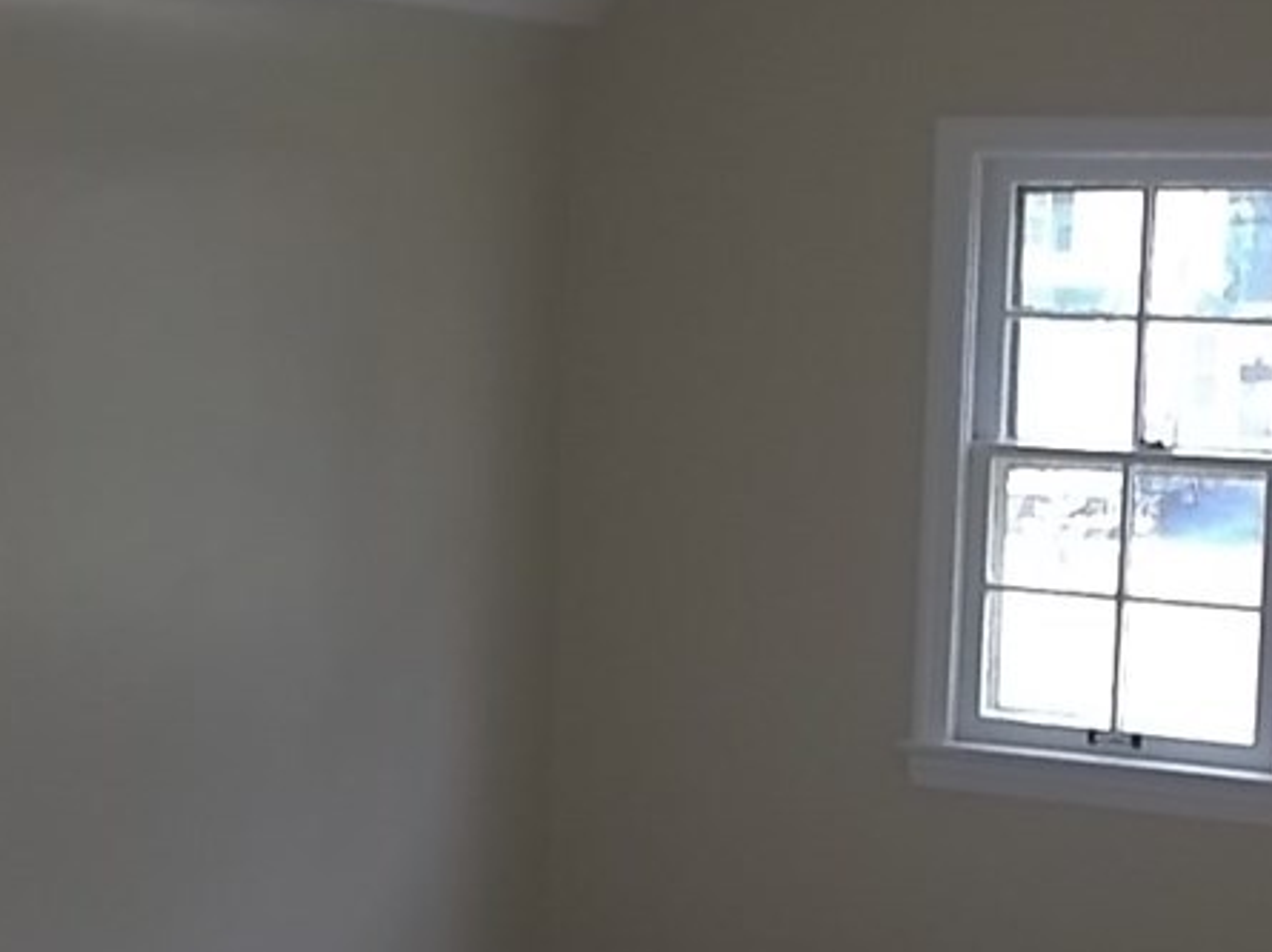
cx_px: 194
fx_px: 2790
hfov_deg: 25.1
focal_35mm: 76
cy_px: 517
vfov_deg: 19.4
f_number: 3.3
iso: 80
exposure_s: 1/40
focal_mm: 5.9
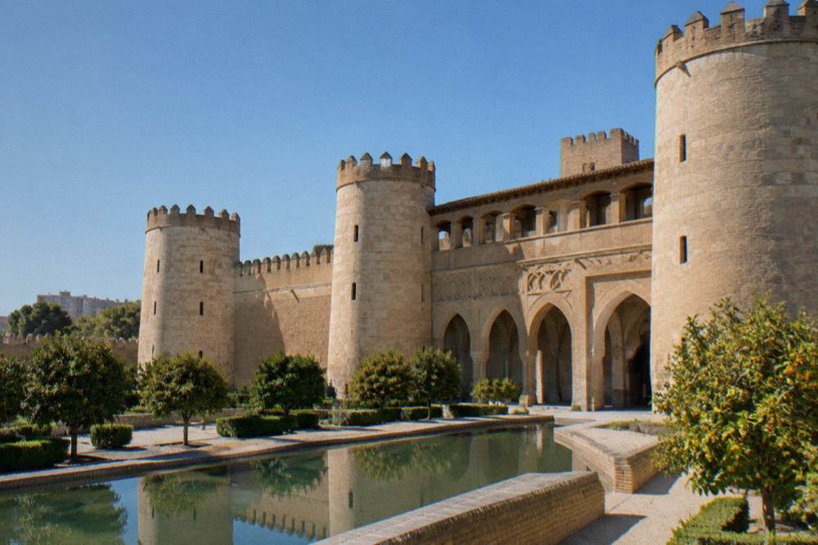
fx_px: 795
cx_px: 409
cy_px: 272
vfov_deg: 37.8
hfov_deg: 54.5
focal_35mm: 35
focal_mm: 35
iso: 400
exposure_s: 1/500
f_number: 7.1
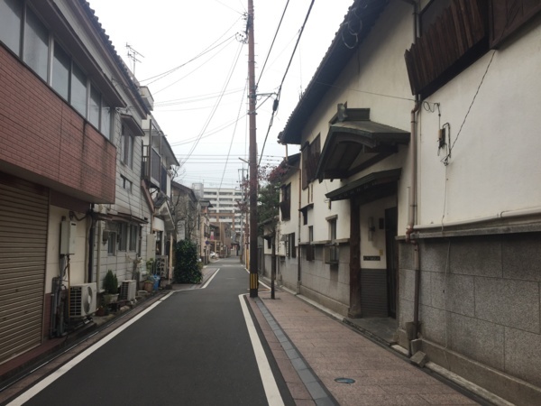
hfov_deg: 61.7
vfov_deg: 48.2
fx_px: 453
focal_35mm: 29
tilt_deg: +5.3
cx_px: 270
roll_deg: +0.5
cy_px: 203
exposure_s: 1/403
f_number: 2.2
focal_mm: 4.15
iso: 32
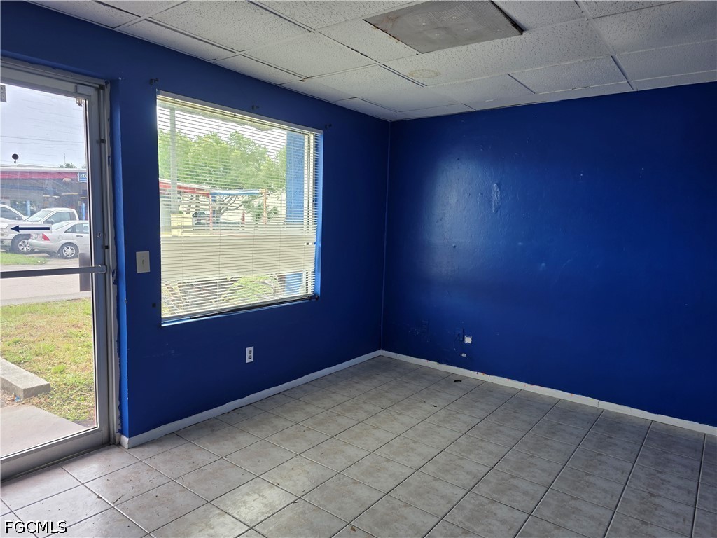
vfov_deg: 58.9
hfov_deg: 73.9
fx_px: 476
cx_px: 358
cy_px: 269
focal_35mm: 23
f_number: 1.7
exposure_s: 1/120
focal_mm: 6.3
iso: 40
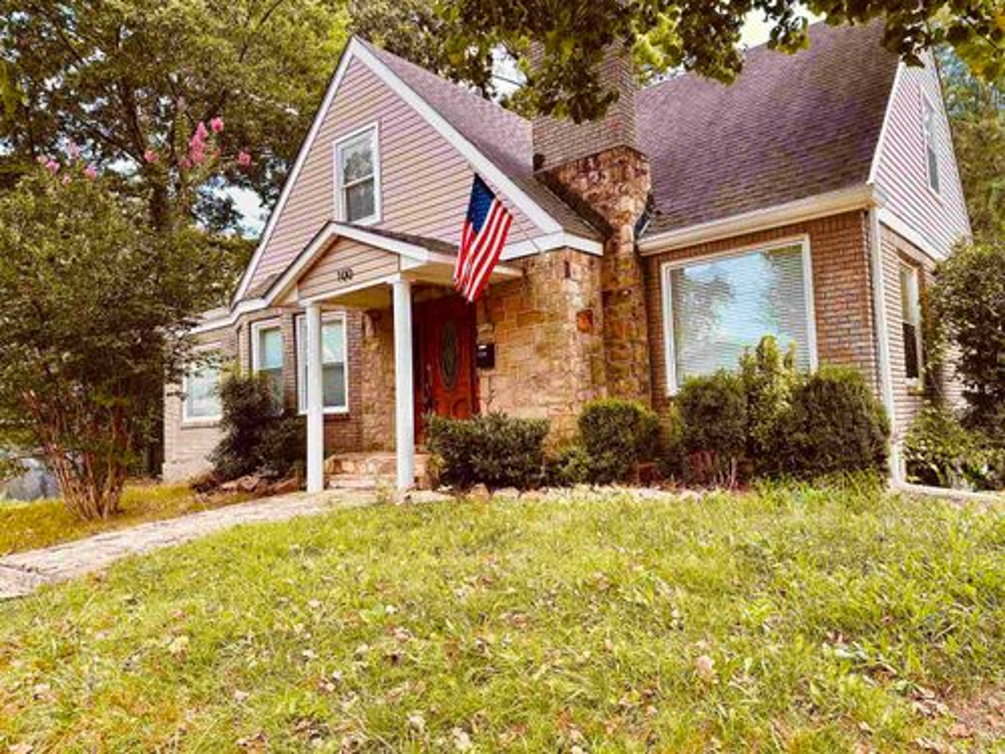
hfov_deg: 71.6
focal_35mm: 24
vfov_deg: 56.8
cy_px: 377
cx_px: 502
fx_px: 697
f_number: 1.78
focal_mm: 6.86
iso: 80
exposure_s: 1/541
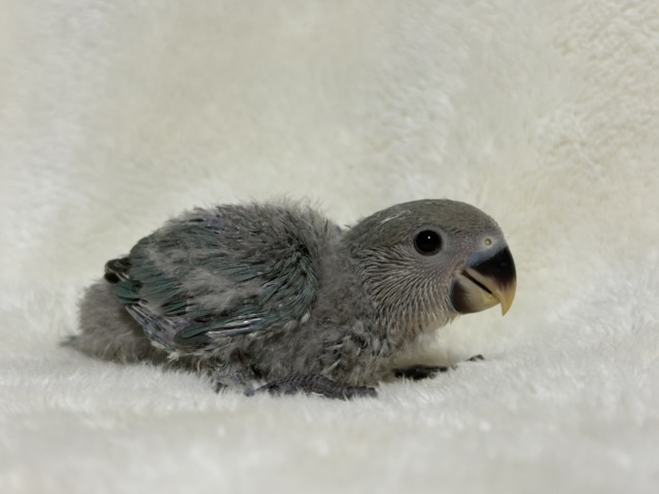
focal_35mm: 52
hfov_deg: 36.8
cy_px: 247
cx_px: 330
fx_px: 990
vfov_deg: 28.0
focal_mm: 5.96
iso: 125
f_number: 1.6
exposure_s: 1/33
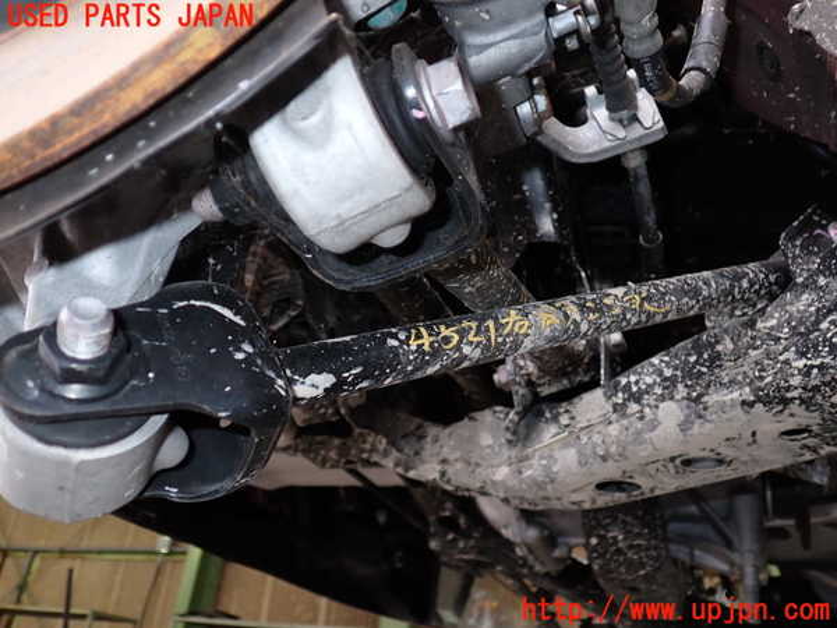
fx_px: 725
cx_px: 418
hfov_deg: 60.0
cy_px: 314
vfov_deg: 46.8
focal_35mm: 30
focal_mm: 5.4
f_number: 2.3
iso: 200
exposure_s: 1/30
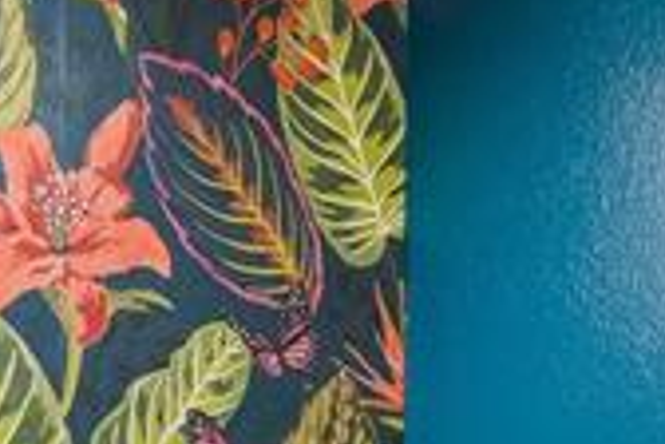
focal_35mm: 57
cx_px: 182
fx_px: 1053
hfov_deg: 34.5
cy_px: 626
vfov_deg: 20.9
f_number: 8
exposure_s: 1/5
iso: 800
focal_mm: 10
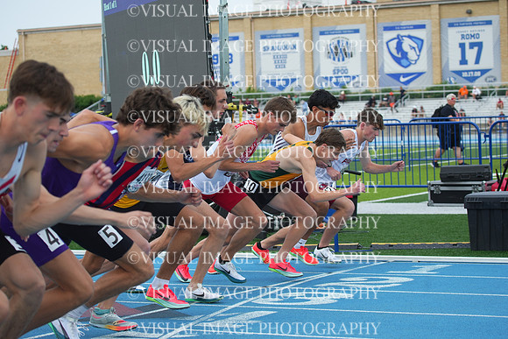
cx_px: 254
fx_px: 1411
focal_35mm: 100
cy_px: 170
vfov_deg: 13.7
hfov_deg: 20.4
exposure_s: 1/1000
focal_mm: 100
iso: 400
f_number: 5.6
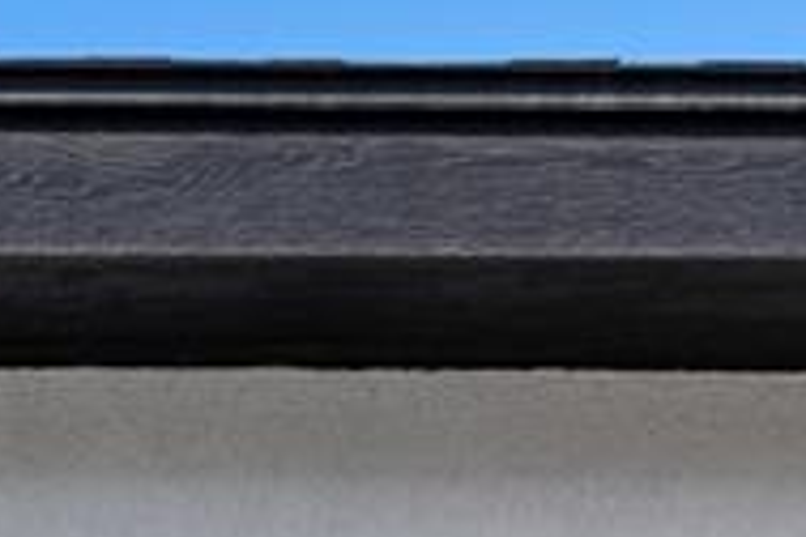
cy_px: 1070
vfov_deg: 14.8
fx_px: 1701
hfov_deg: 23.9
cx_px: -205
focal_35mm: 76
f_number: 2
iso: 100
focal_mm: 14
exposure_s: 1/2000
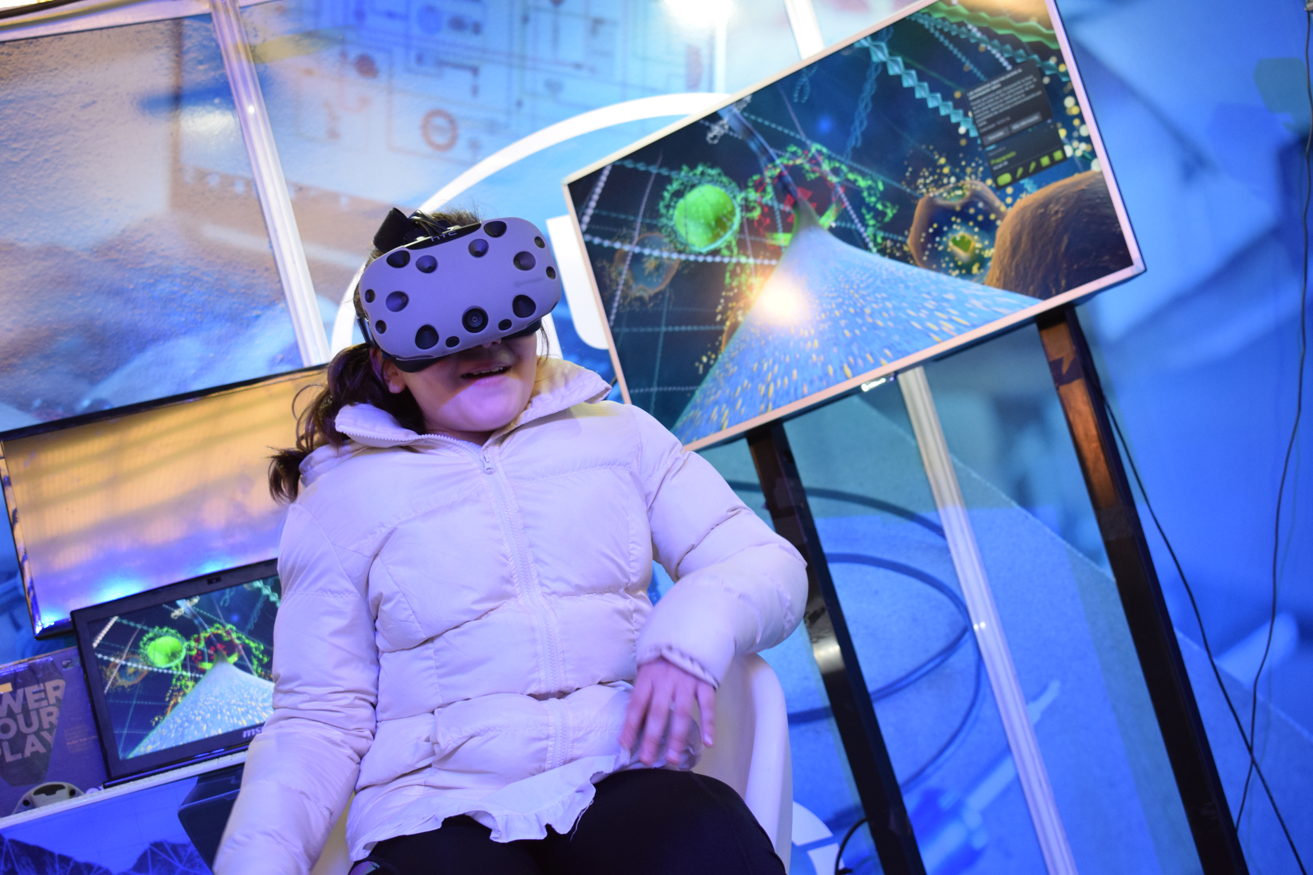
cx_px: 656
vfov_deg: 22.6
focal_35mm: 60
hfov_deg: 33.4
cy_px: 438
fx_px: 2188
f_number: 4.8
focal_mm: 40
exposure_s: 1/60
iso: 1100
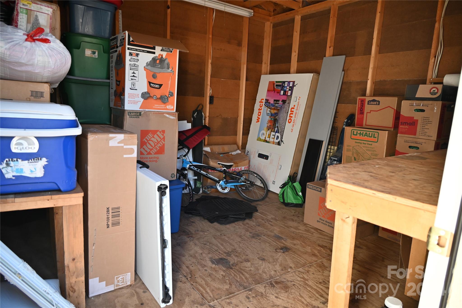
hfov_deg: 73.7
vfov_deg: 53.1
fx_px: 308
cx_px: 231
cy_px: 154
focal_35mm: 24
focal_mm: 24
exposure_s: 1/125
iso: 720
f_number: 4
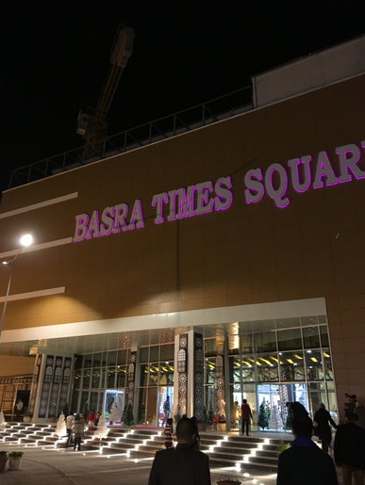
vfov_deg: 59.9
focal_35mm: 30
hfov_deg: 46.8
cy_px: 237
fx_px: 421
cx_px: 178
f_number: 2.2
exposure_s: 1/25
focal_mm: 4.15
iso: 200
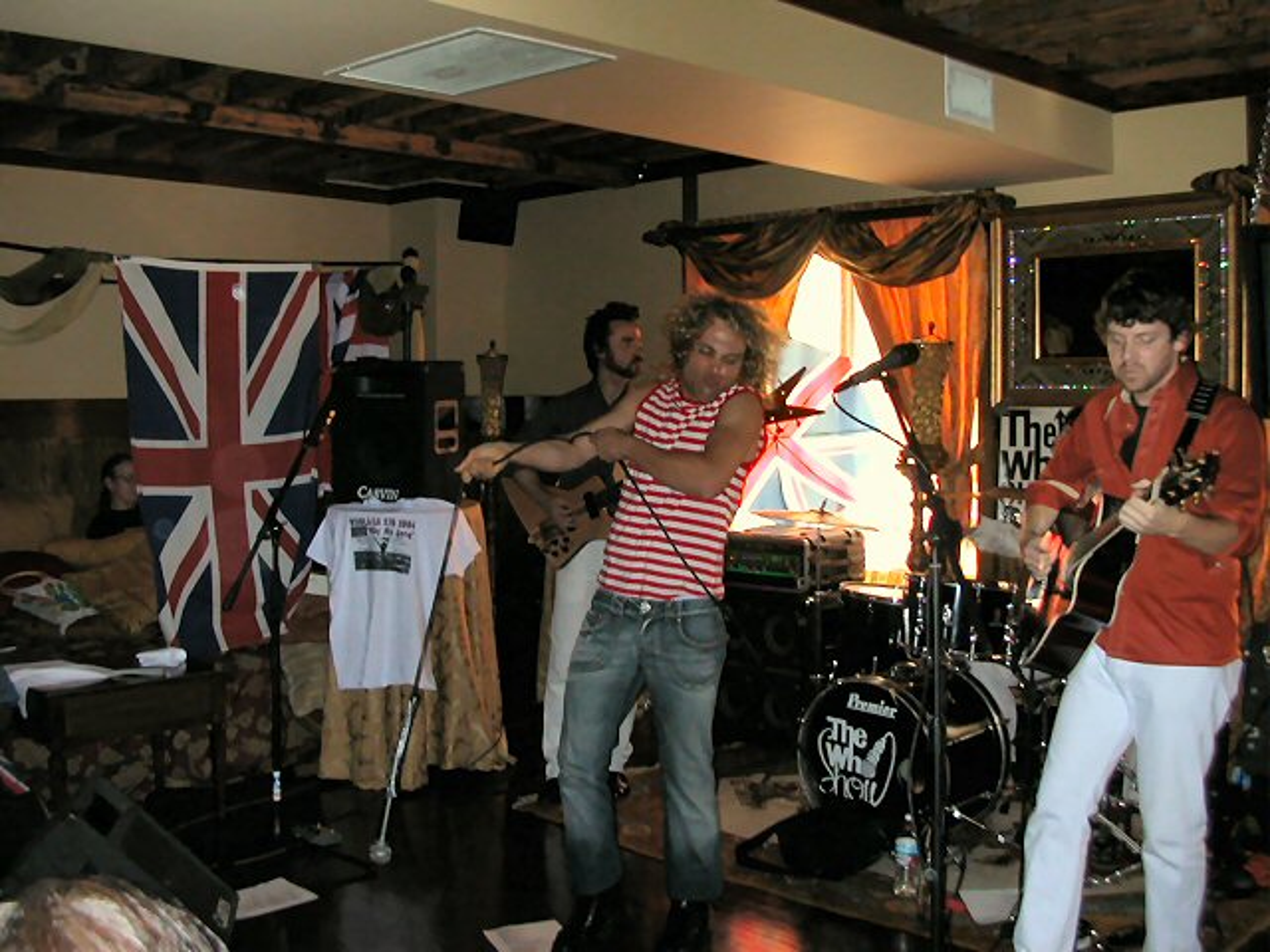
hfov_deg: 50.1
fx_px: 1357
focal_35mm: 37
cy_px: 476
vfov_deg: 38.7
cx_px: 635
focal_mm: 5.6
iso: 161
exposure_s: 1/59.9
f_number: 2.7
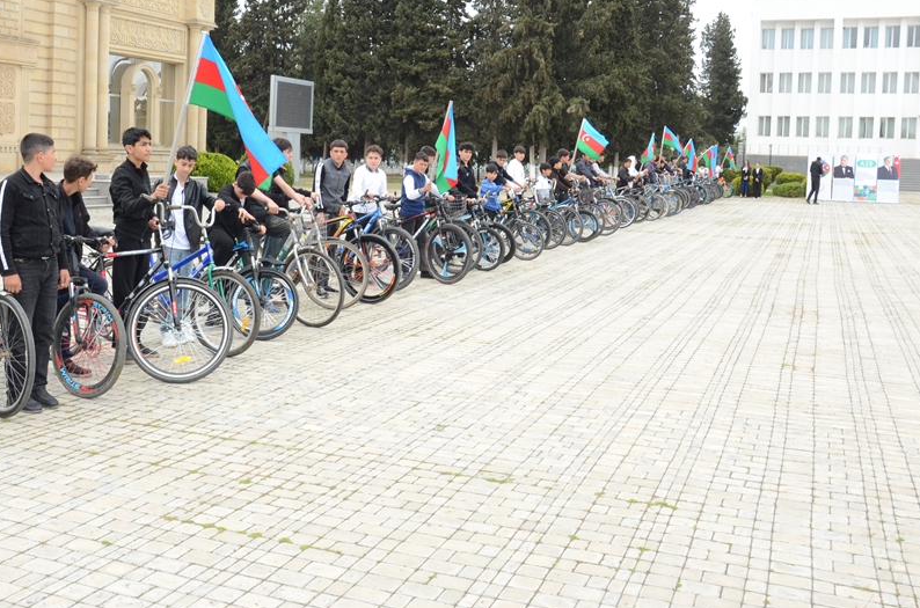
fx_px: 1036
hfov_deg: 47.7
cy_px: 219
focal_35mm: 41
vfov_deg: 32.5
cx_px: 381
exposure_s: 1/160
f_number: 11
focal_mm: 21
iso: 400
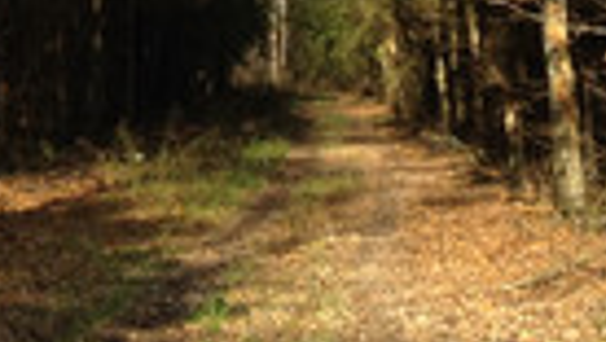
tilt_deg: +12.6
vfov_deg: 6.9
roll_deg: -0.7
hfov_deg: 12.7
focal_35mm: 167
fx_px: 2687
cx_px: 9
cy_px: -495
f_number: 2.4
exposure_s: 1/521
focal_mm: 4.12
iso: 50
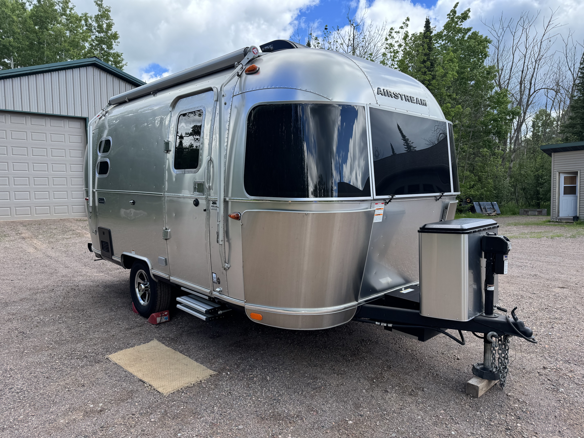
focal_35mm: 24
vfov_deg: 56.8
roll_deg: +0.5
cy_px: 219
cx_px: 292
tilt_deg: -5.4
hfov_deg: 71.6
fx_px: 405
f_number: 1.78
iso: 80
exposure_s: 1/1172
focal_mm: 6.76
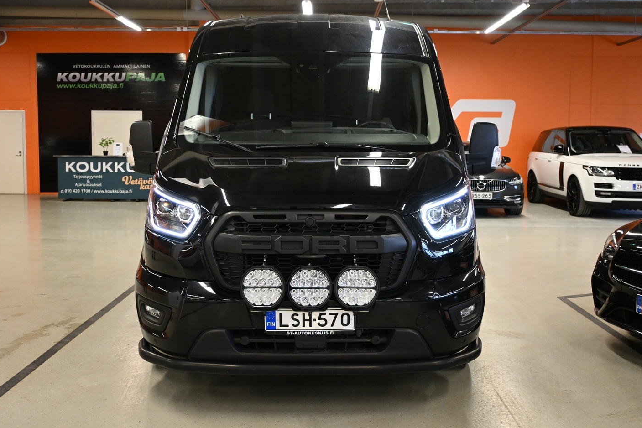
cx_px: 327
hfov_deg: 49.7
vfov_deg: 34.3
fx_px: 693
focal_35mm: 39
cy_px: 193
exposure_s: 1/125
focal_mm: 22.5
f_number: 4
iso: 1250
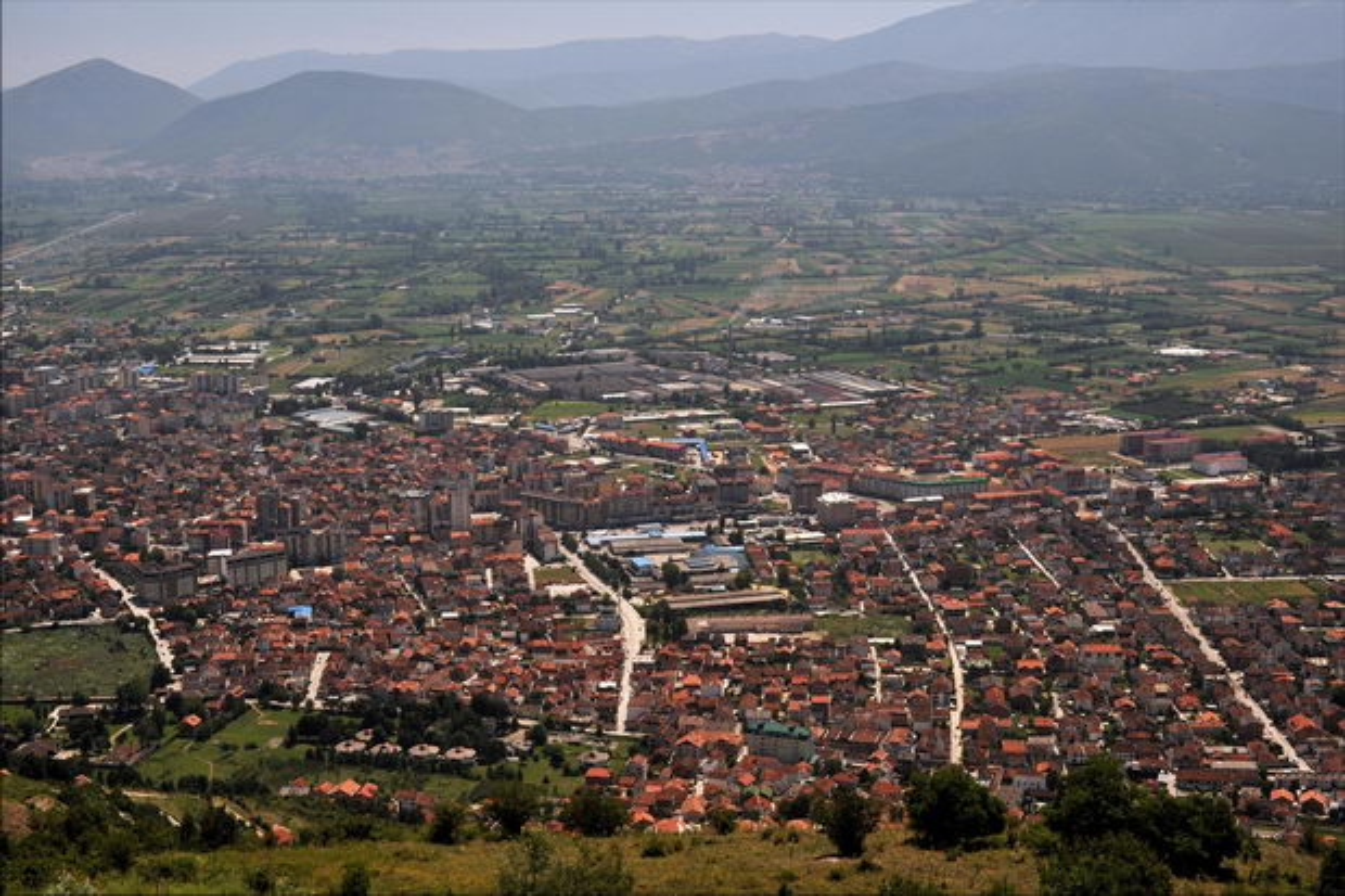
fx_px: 1867
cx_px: 672
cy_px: 448
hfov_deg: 39.6
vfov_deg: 27.0
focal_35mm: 50
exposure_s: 1/640
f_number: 11
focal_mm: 50
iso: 800
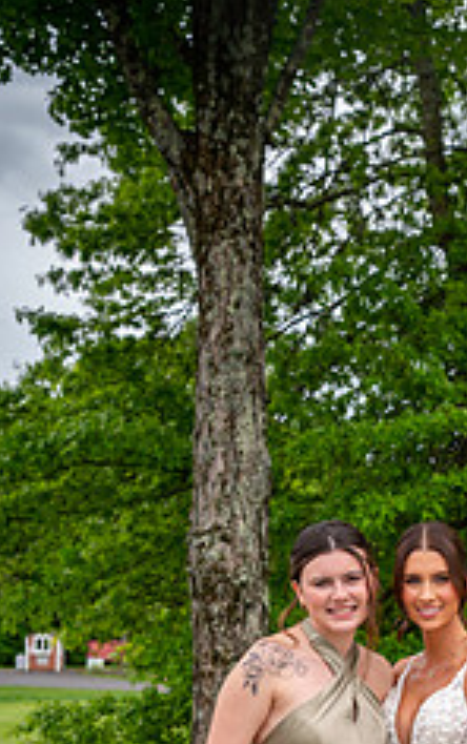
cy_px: 653
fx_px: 1259
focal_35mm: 62
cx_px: 437
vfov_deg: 31.6
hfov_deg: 20.5
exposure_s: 1/800
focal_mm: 32
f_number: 4
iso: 200
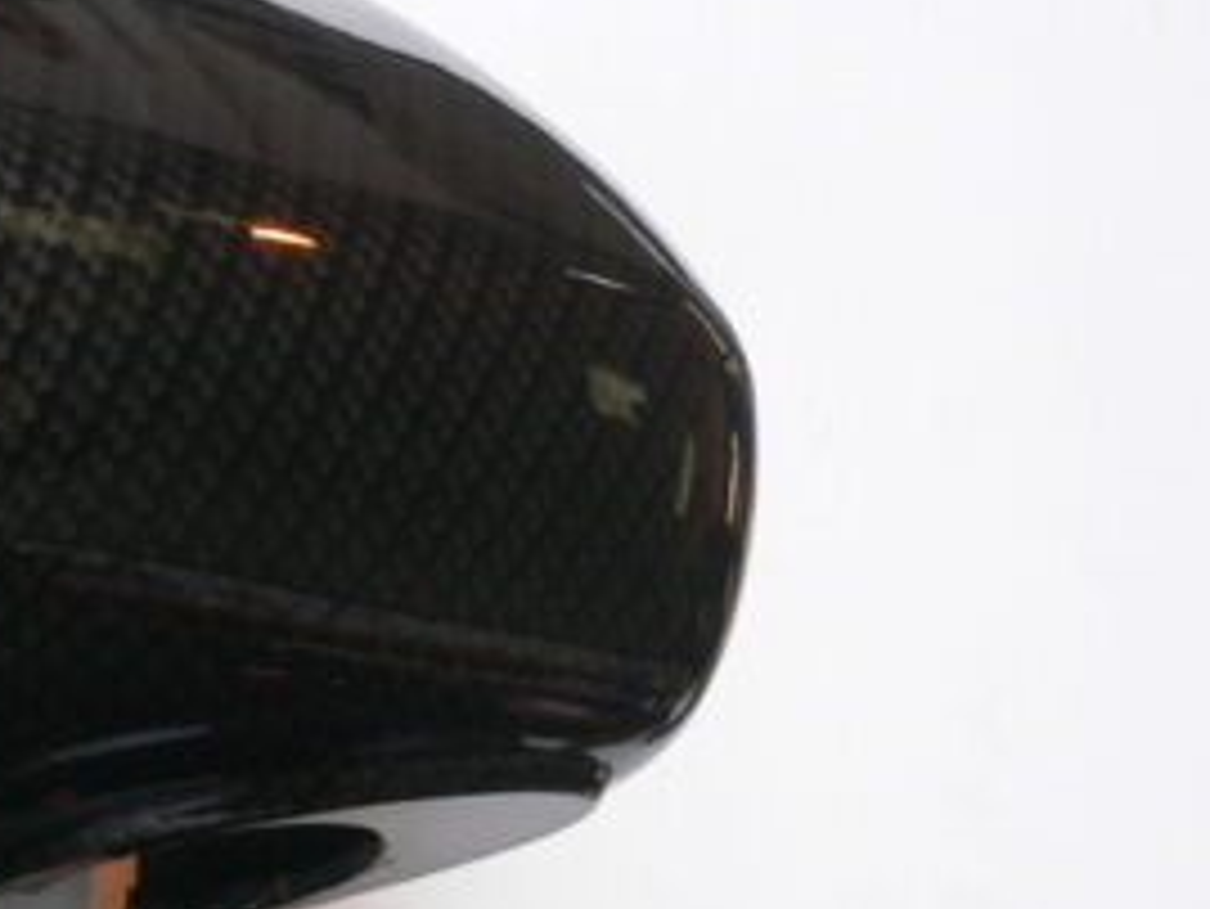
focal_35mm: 104
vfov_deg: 13.9
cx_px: -283
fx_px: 3637
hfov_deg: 17.9
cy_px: 990
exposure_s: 1/80
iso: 100
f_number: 2.8
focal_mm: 5.8
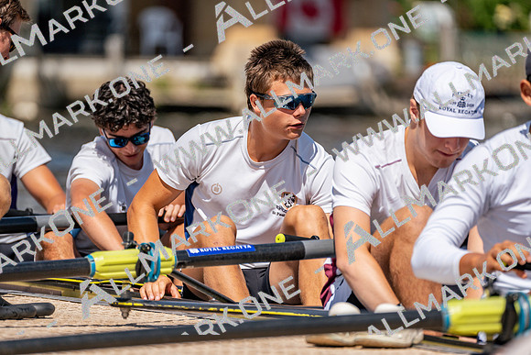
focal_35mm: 400
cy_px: 178
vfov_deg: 3.4
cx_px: 266
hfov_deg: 5.2
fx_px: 5901
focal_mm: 400
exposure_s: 1/1600
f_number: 5.6
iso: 100
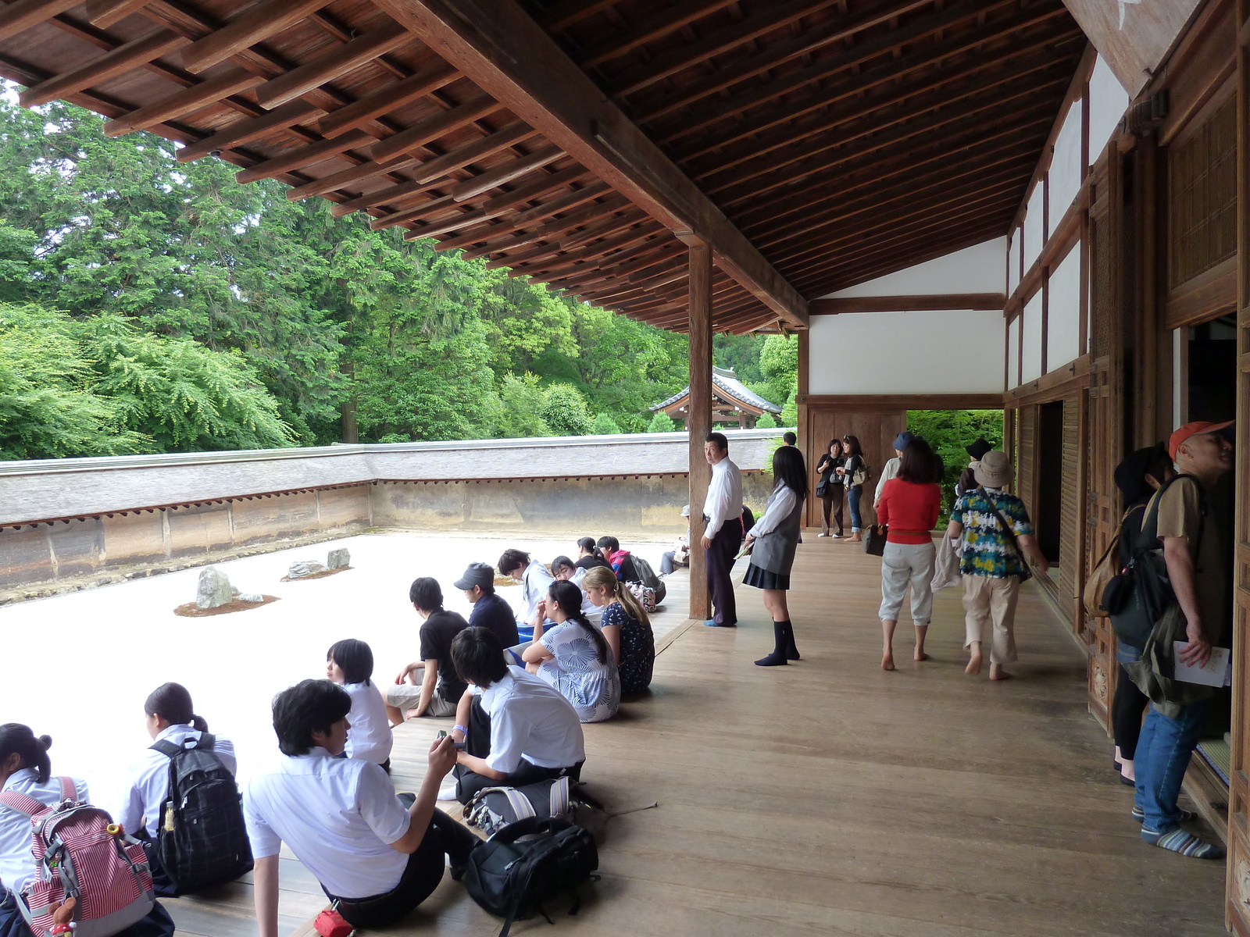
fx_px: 903
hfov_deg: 69.4
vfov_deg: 54.9
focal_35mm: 25
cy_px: 468
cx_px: 625
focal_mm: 4.1
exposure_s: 1/40
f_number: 3.3
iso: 125
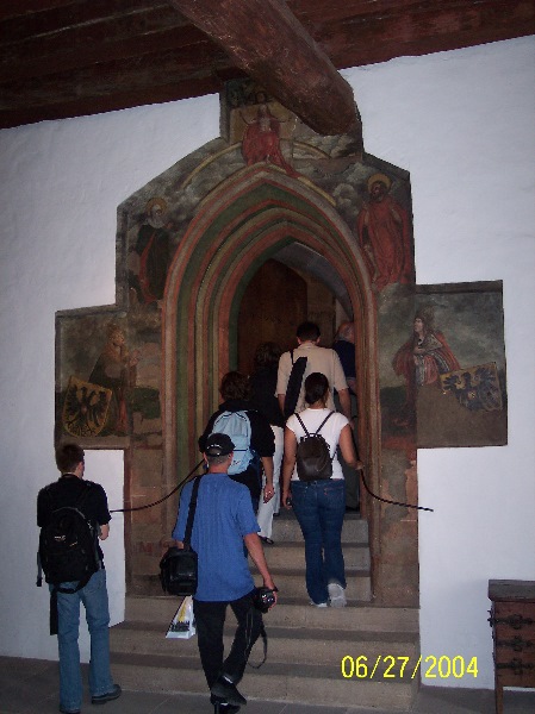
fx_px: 784
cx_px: 268
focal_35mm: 38
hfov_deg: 37.7
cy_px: 357
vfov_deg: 49.0
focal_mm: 8
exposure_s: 1/30
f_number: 2.8
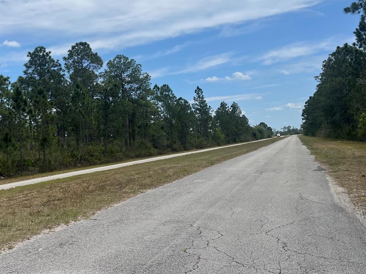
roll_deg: +3.9
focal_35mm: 40
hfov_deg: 45.7
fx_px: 423
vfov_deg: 35.4
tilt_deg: +8.3
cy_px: 81
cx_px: 108
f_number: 1.6
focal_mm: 5.1
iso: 50
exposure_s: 1/7874
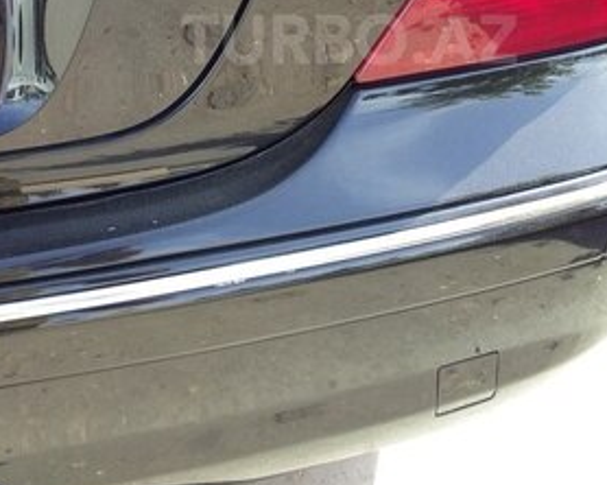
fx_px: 969
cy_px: 39
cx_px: 349
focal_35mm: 54
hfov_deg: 34.7
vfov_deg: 27.0
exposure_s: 1/148
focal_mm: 3.3
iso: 40
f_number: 2.2
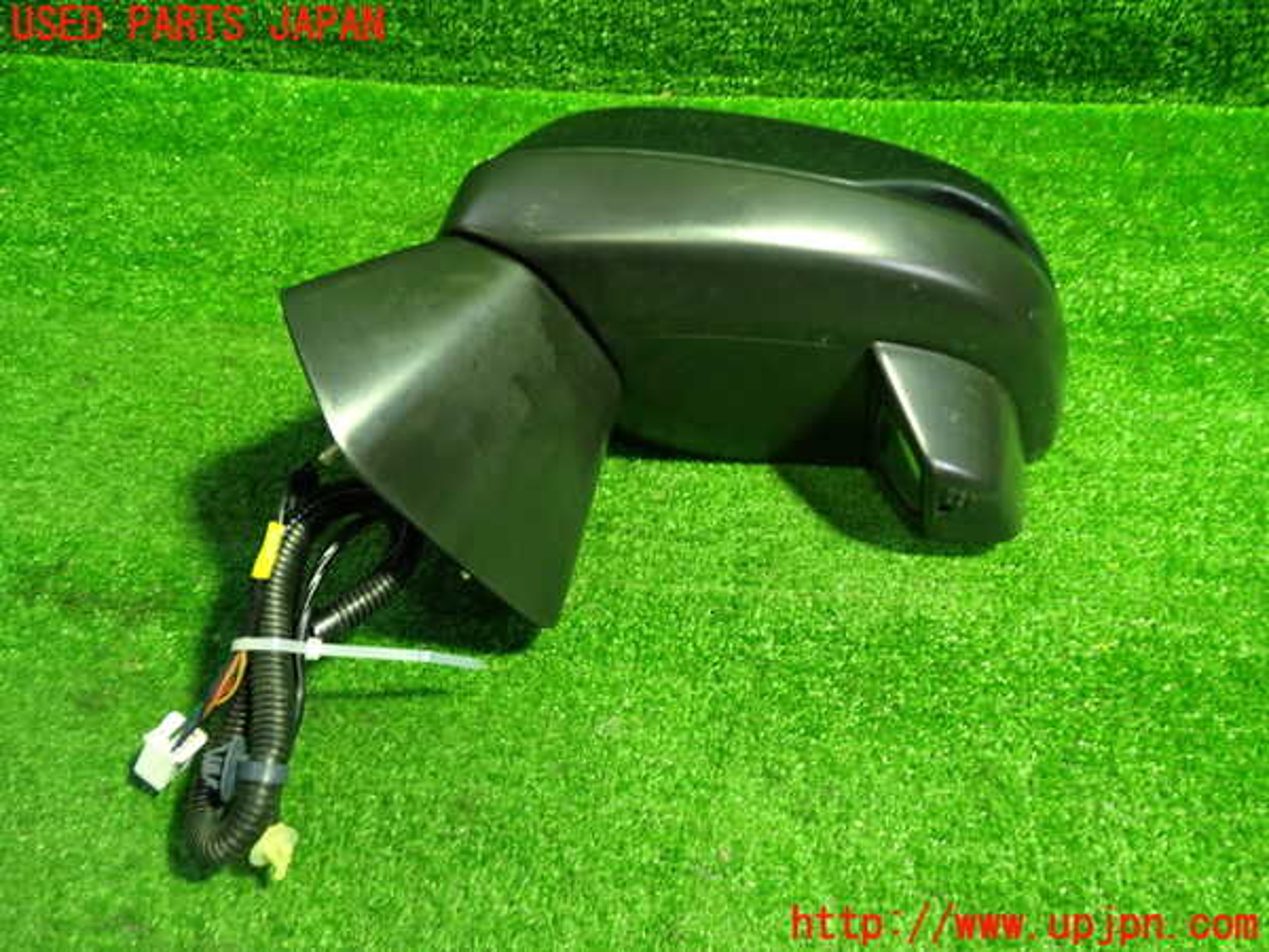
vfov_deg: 46.8
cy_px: 476
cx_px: 634
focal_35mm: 30
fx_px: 1100
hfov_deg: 60.0
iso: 500
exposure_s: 1/30
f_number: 2.3
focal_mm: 5.4
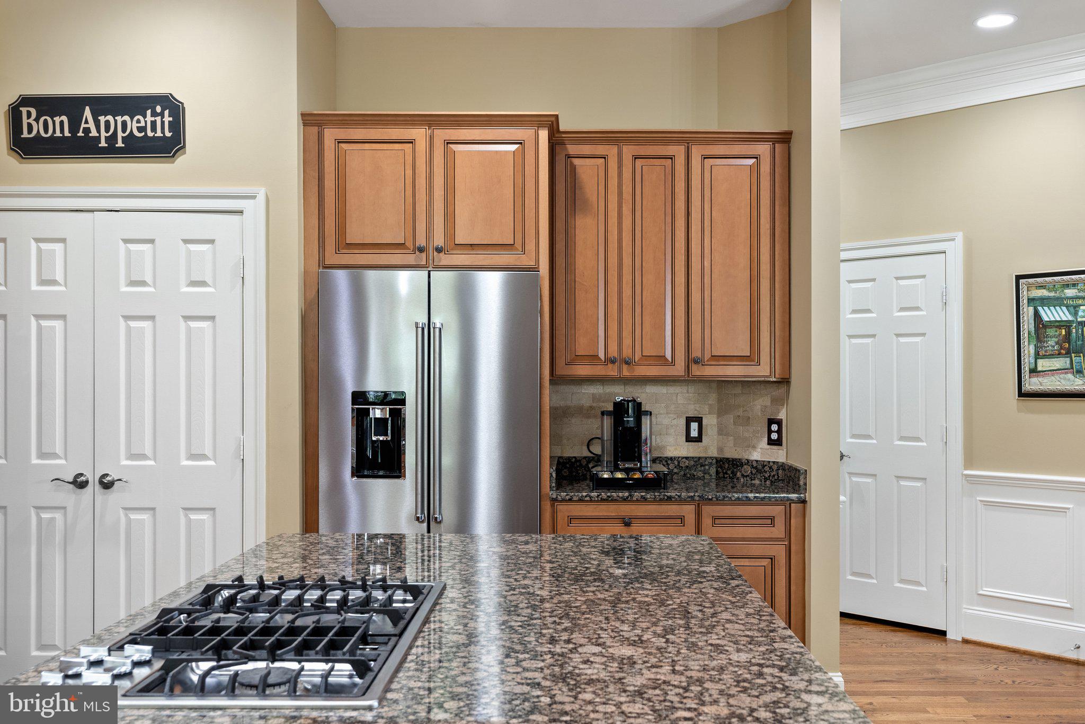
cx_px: 542
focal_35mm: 35
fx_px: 1055
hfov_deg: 54.4
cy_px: 362
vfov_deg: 37.9
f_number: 8
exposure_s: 1/2
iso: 640
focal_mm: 35
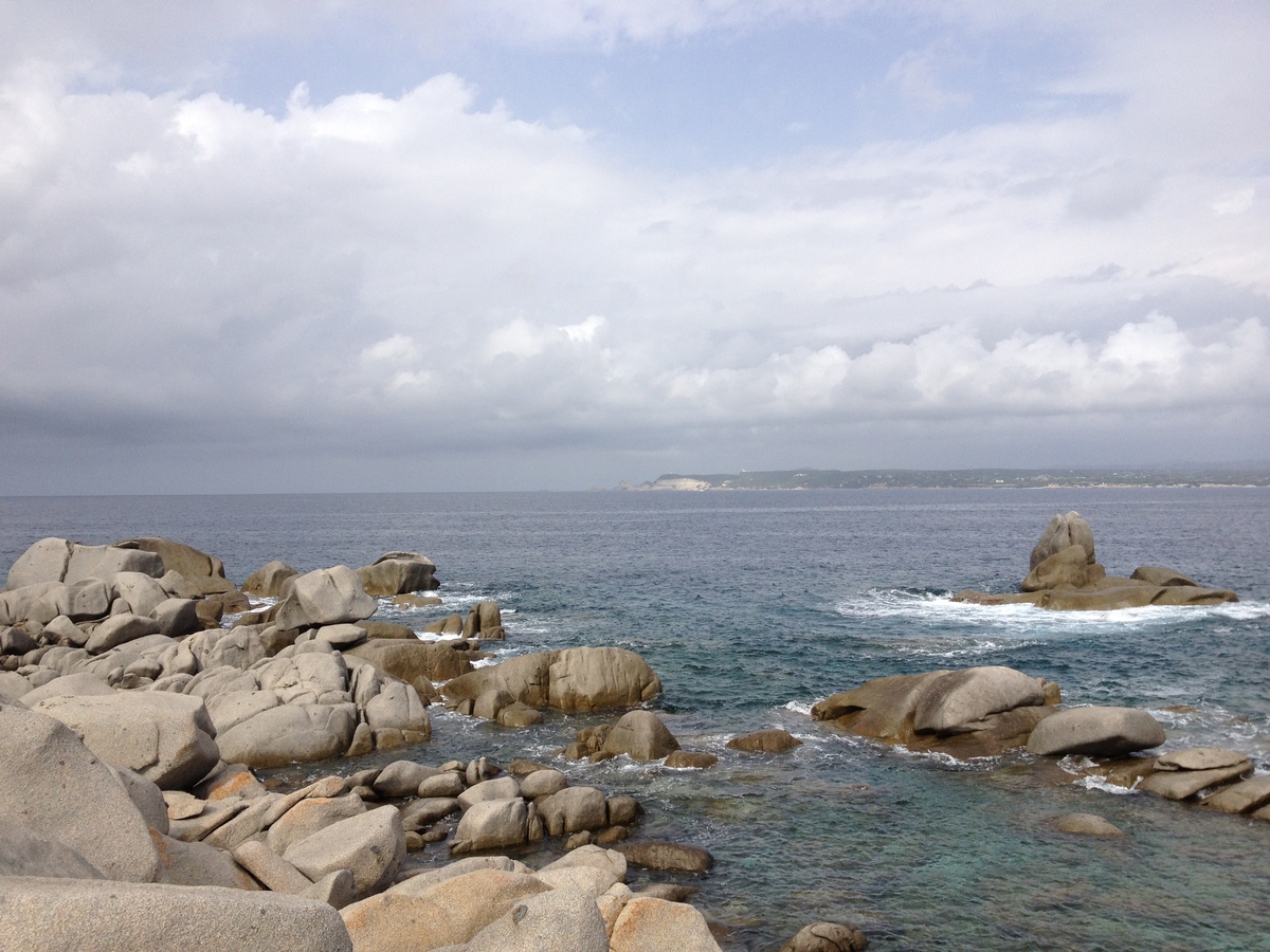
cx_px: 635
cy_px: 476
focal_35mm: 35
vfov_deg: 40.7
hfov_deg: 52.6
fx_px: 1284
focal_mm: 4.28
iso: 64
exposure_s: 1/2123
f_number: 2.4
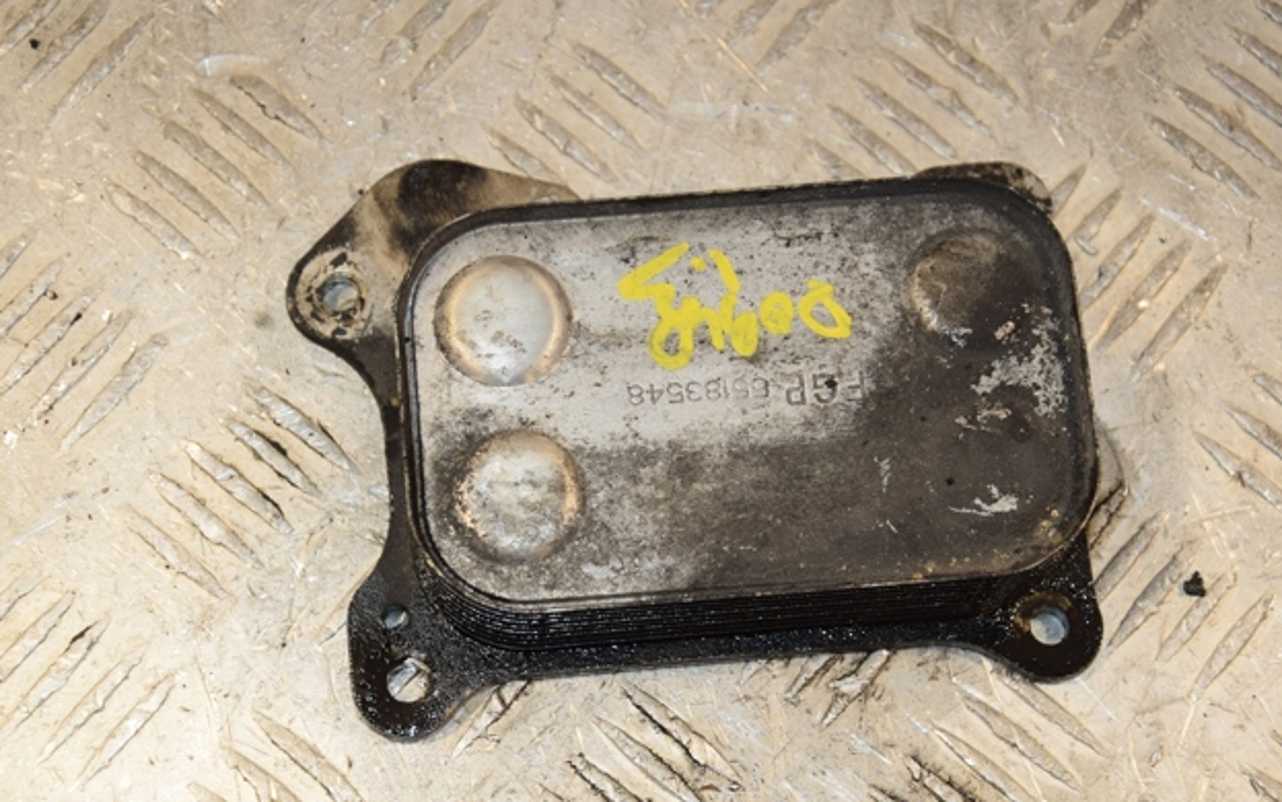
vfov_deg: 14.4
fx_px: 3181
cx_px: 646
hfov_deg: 22.8
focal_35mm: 91
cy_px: 426
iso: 800
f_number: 7.1
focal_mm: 58
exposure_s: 1/200
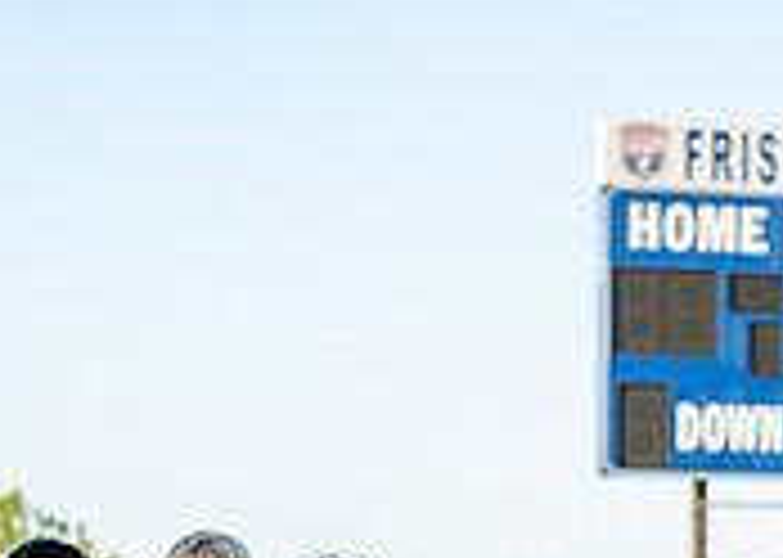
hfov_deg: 9.1
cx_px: 1080
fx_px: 4844
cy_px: 871
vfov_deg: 6.5
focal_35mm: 218
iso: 100
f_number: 2
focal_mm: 50
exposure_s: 1/640
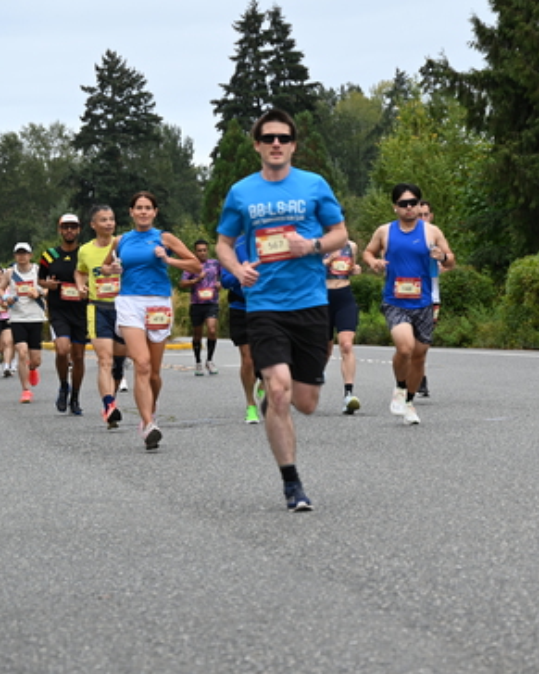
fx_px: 2573
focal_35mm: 129
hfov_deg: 11.9
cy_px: 338
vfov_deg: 14.9
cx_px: 454
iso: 400
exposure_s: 1/160
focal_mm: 91
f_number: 6.3
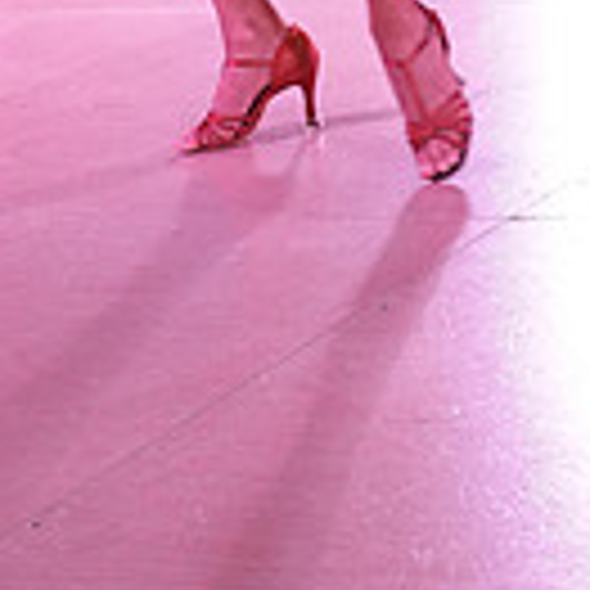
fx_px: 2179
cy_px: -482
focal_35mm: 113
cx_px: 610
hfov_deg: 15.1
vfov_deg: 13.7
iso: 2500
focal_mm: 30
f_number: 4.5
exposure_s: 1/250
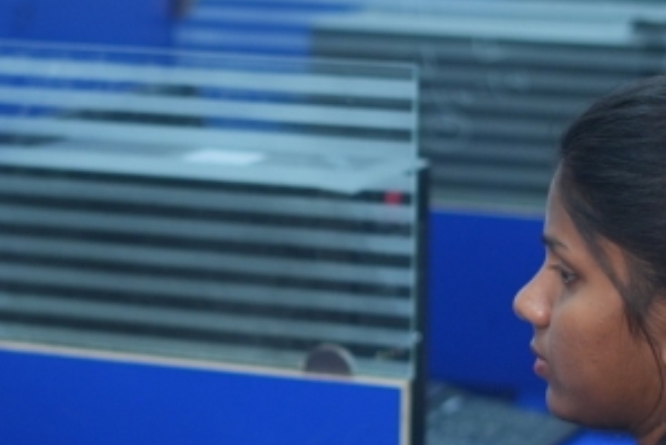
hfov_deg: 12.0
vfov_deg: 8.0
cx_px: 192
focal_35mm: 171
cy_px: 335
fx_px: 3167
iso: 400
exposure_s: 1/320
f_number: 1.8
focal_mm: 50
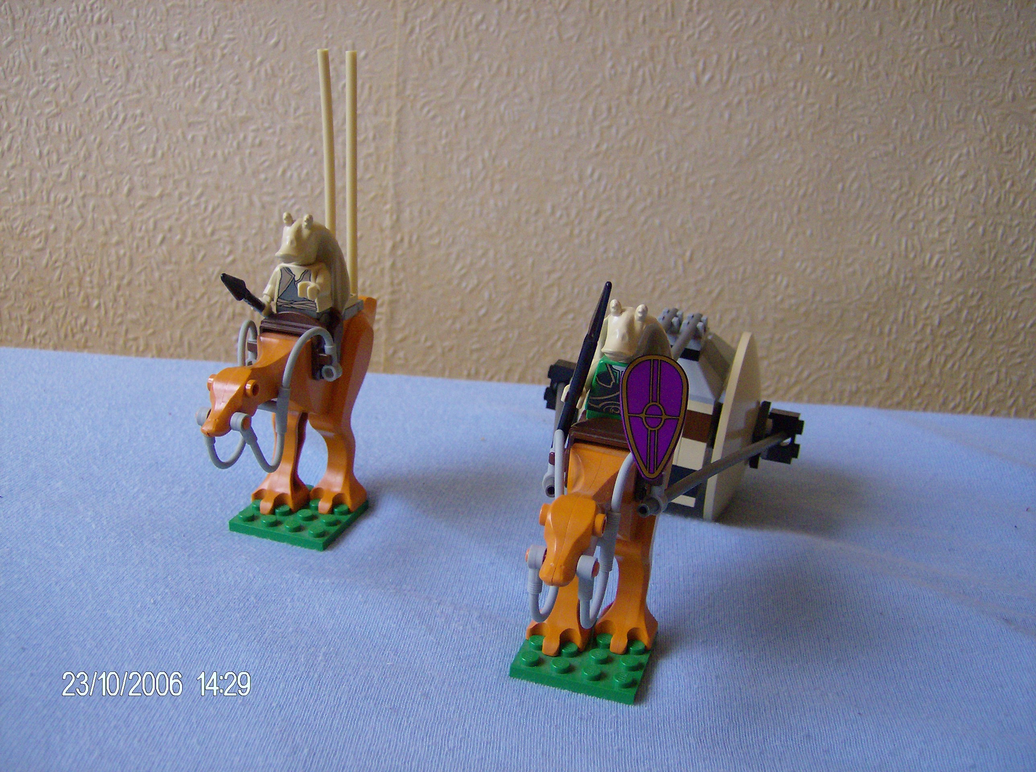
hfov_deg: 51.5
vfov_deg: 39.5
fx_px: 1075
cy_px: 386
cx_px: 518
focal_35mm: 36
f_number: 2.8
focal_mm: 6
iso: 171
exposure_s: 1/64
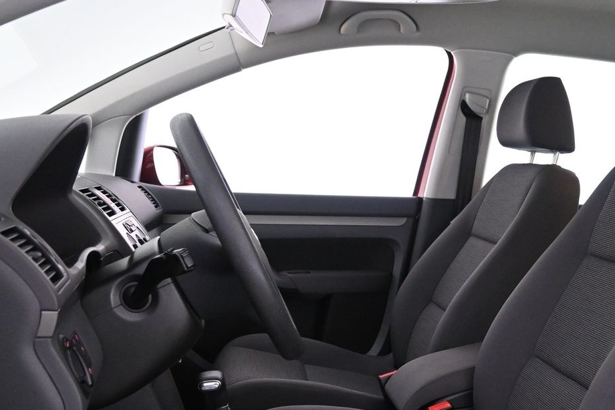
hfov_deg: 42.9
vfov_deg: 29.2
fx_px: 767
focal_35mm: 45
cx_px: 426
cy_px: 335
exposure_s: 1/40
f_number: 3.5
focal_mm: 17
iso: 3200
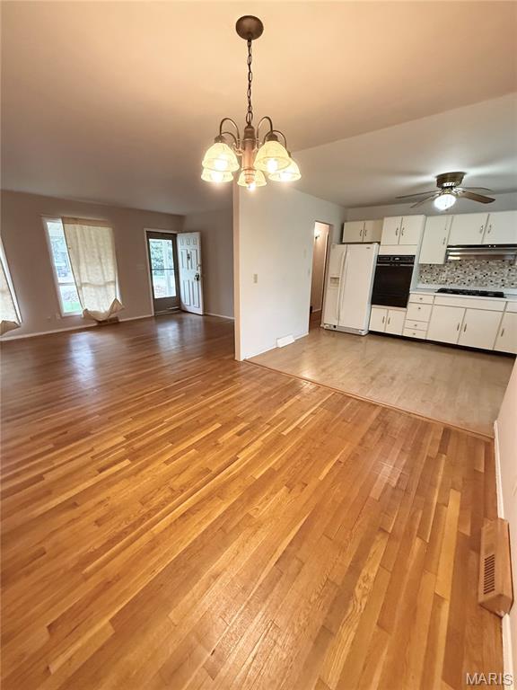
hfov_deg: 85.7
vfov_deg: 102.1
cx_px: 258
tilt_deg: -16.7
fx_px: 279
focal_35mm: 14
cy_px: 345
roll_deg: -0.8
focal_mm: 2.22
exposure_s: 1/120
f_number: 2.2
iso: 640
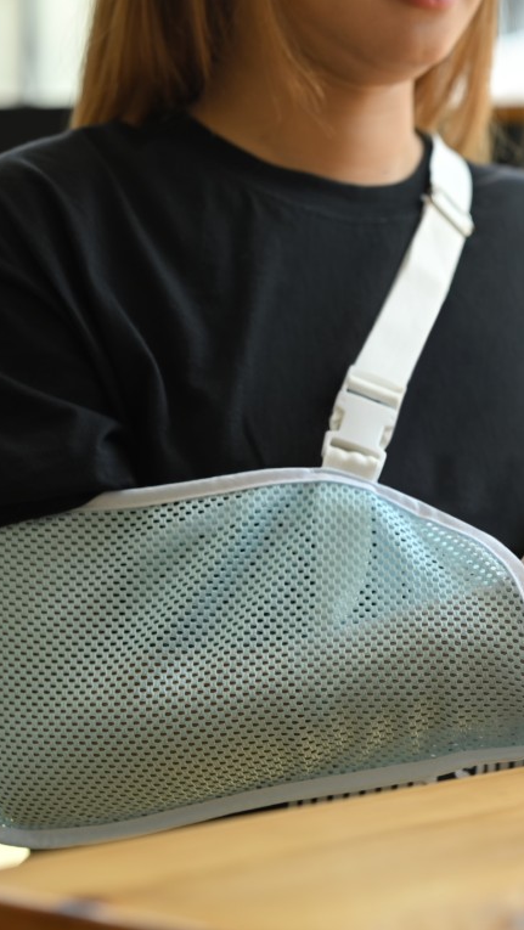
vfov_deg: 16.0
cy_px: 464
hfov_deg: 8.9
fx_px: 3306
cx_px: 653
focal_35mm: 134
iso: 400
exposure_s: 1/1000
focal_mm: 85
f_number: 2.8
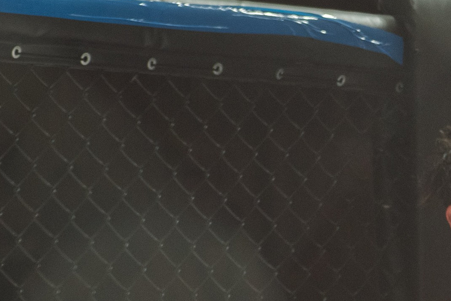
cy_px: 420
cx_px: 541
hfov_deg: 6.6
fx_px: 3885
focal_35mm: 310
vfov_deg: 4.4
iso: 1100
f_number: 4
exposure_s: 1/320
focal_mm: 95
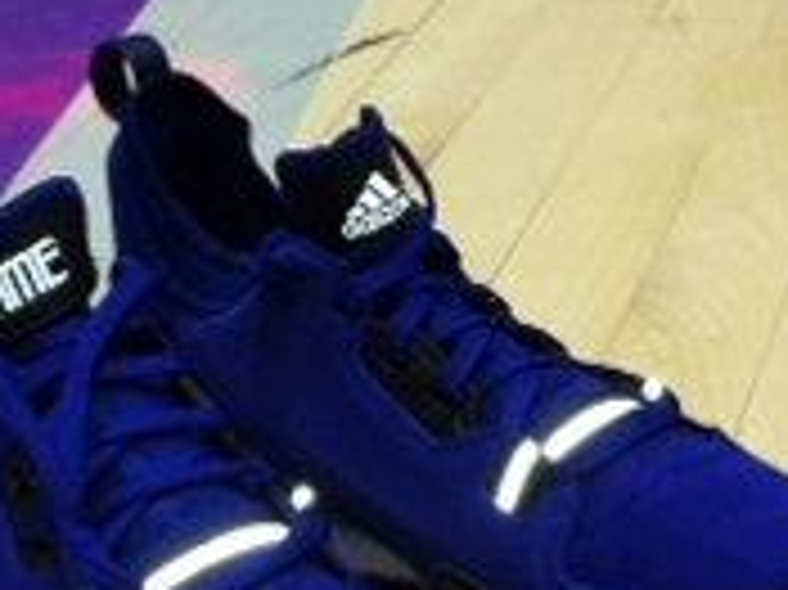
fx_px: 2912
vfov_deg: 11.6
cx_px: 342
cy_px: 266
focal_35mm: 128
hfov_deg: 15.4
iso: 80
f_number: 2.8
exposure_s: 1/123
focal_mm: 3.85
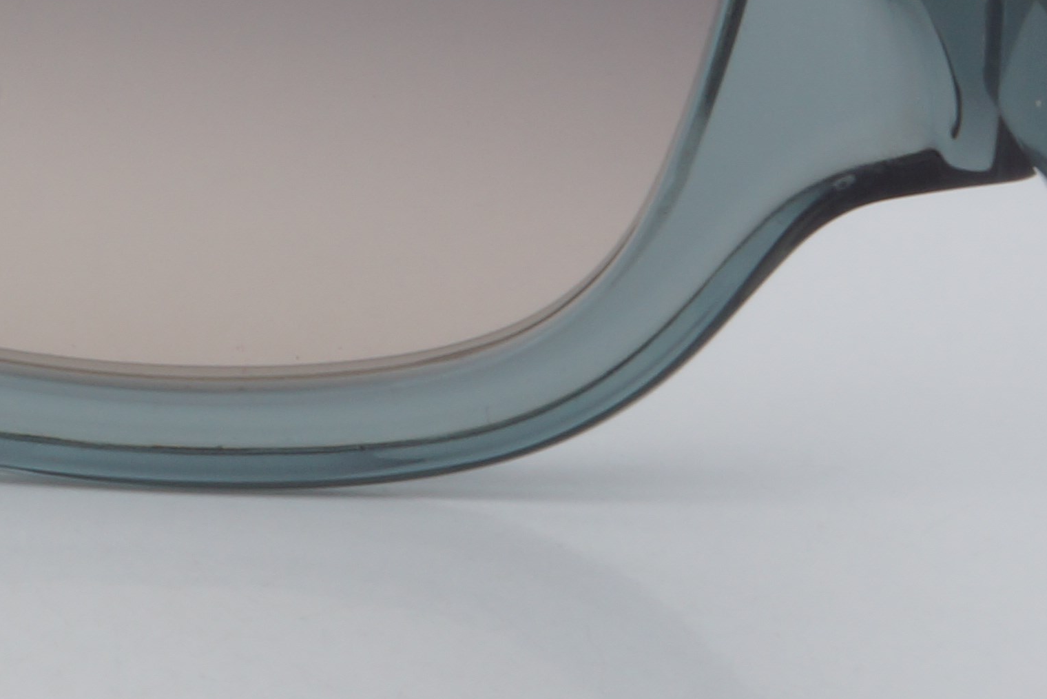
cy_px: -120
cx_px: -856
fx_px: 8610
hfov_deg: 6.8
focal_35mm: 296
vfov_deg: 4.6
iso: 100
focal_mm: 50
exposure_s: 1/4
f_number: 29
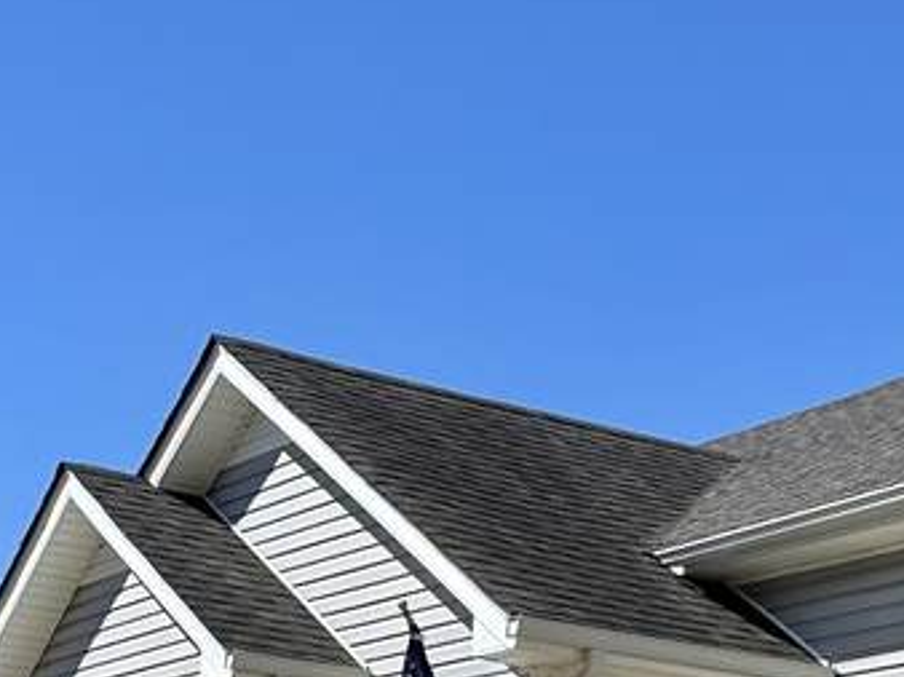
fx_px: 2375
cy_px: 1052
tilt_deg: -1.5
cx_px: 805
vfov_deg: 14.9
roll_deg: -1.7
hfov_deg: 21.1
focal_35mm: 91
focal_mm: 6.86
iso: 80
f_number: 1.78
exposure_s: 1/4762
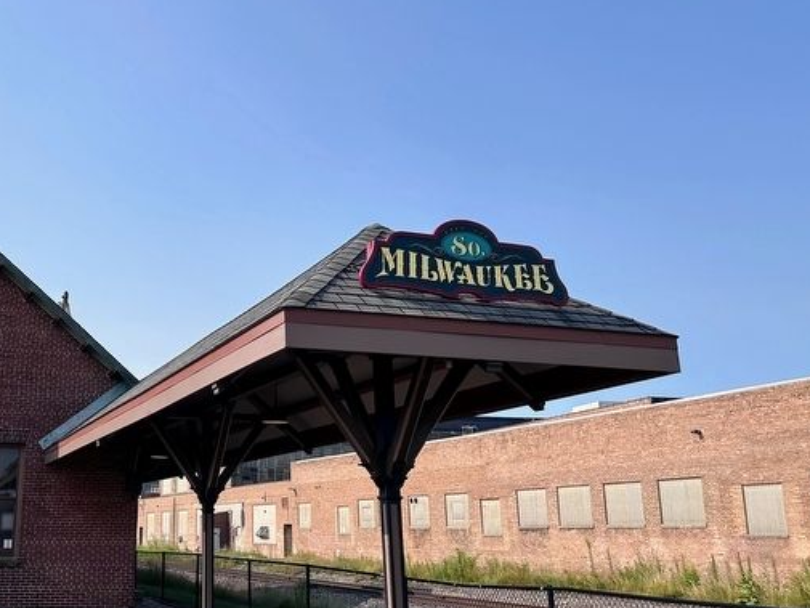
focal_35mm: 38
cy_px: 308
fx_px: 889
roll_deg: -1.4
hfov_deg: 46.9
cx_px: 189
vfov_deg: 37.7
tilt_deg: +16.3
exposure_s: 1/7042
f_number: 1.78
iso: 80
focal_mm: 6.86
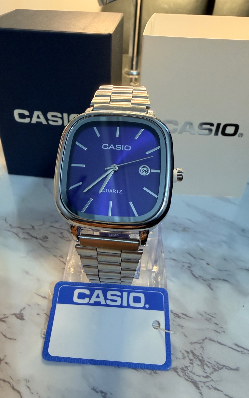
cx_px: 113
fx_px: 282
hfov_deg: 47.5
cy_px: 197
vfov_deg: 70.4
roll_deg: -3.0
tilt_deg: -35.9
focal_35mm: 26
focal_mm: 2.22
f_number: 2.2
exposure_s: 1/104
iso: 320
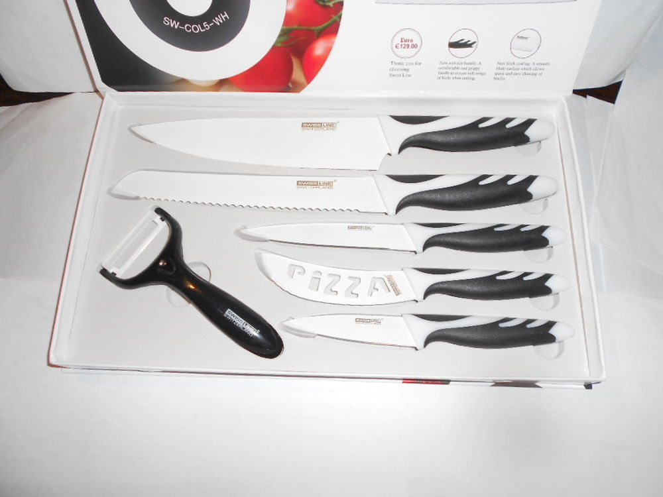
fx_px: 498
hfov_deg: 67.3
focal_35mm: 26
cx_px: 332
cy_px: 248
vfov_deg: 53.1
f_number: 3.2
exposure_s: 1/25
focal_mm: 4.6
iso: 80
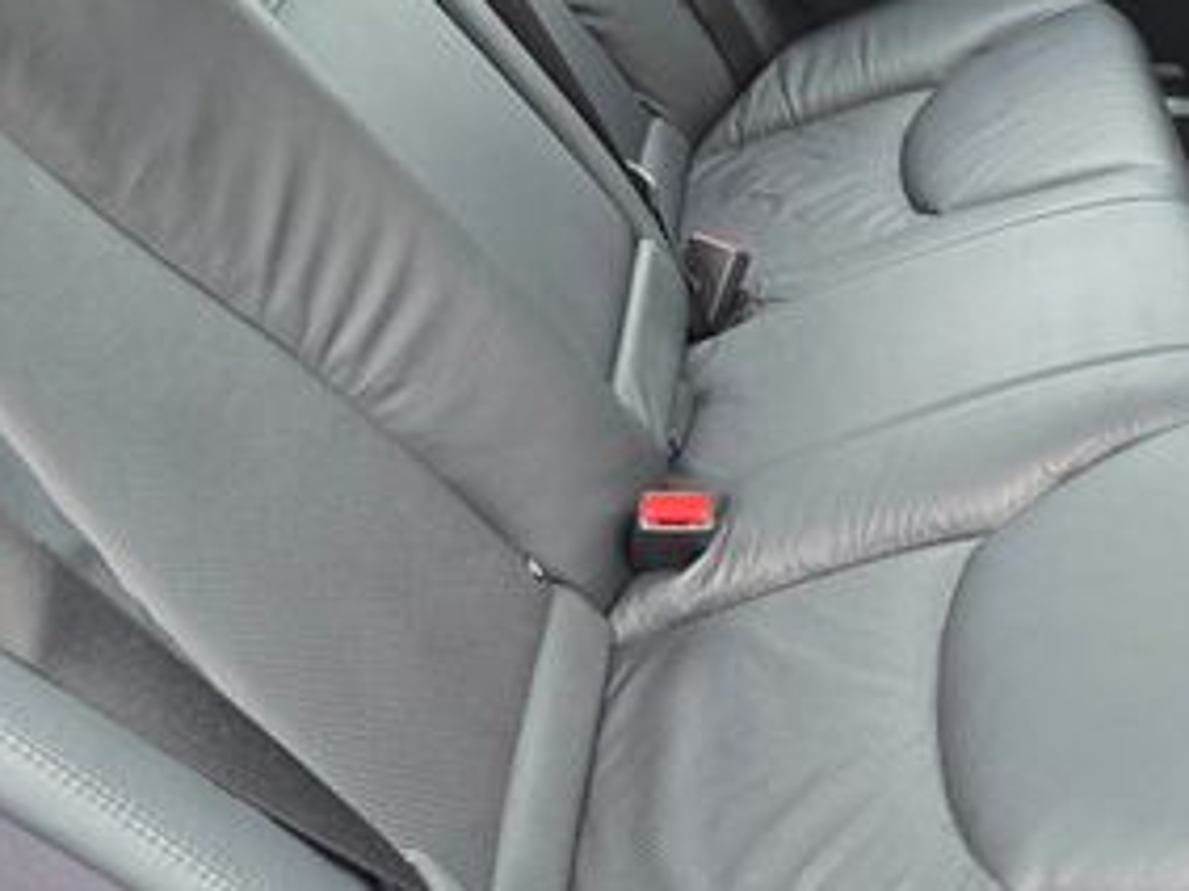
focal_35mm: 52
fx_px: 1785
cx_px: 937
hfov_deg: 35.7
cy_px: 429
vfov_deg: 28.0
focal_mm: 6.3
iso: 200
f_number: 1.7
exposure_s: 1/120
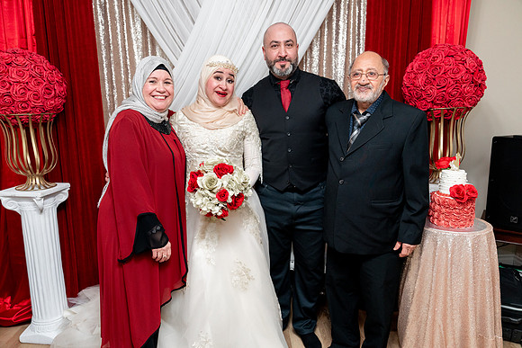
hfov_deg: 71.5
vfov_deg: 51.3
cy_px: 174
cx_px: 261
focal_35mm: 25
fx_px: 363
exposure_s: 1/160
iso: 1250
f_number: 2.8
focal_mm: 25
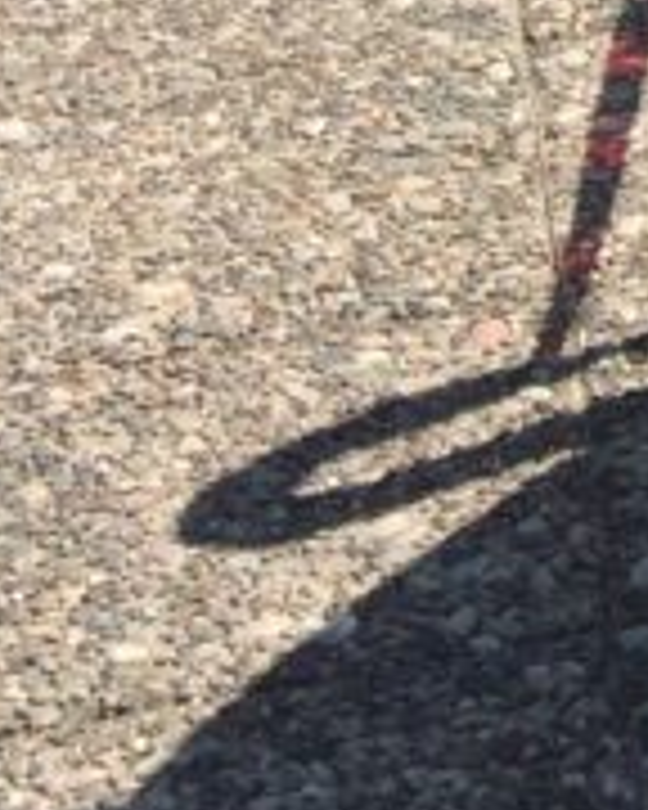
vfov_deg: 10.8
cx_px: 1634
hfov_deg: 8.6
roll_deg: +0.6
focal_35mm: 161
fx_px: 3860
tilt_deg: -16.5
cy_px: -882
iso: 32
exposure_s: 1/1368
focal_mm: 4.15
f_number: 2.2
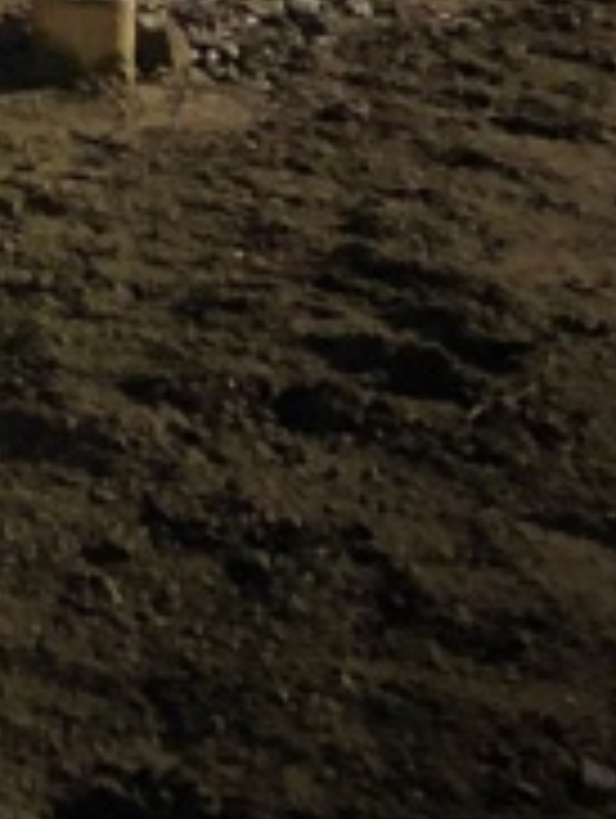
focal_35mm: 164
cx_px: -953
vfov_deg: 10.8
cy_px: -932
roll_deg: -1.7
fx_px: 3882
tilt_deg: -0.9
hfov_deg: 8.2
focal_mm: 3.99
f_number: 1.8
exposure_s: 1/4
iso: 100
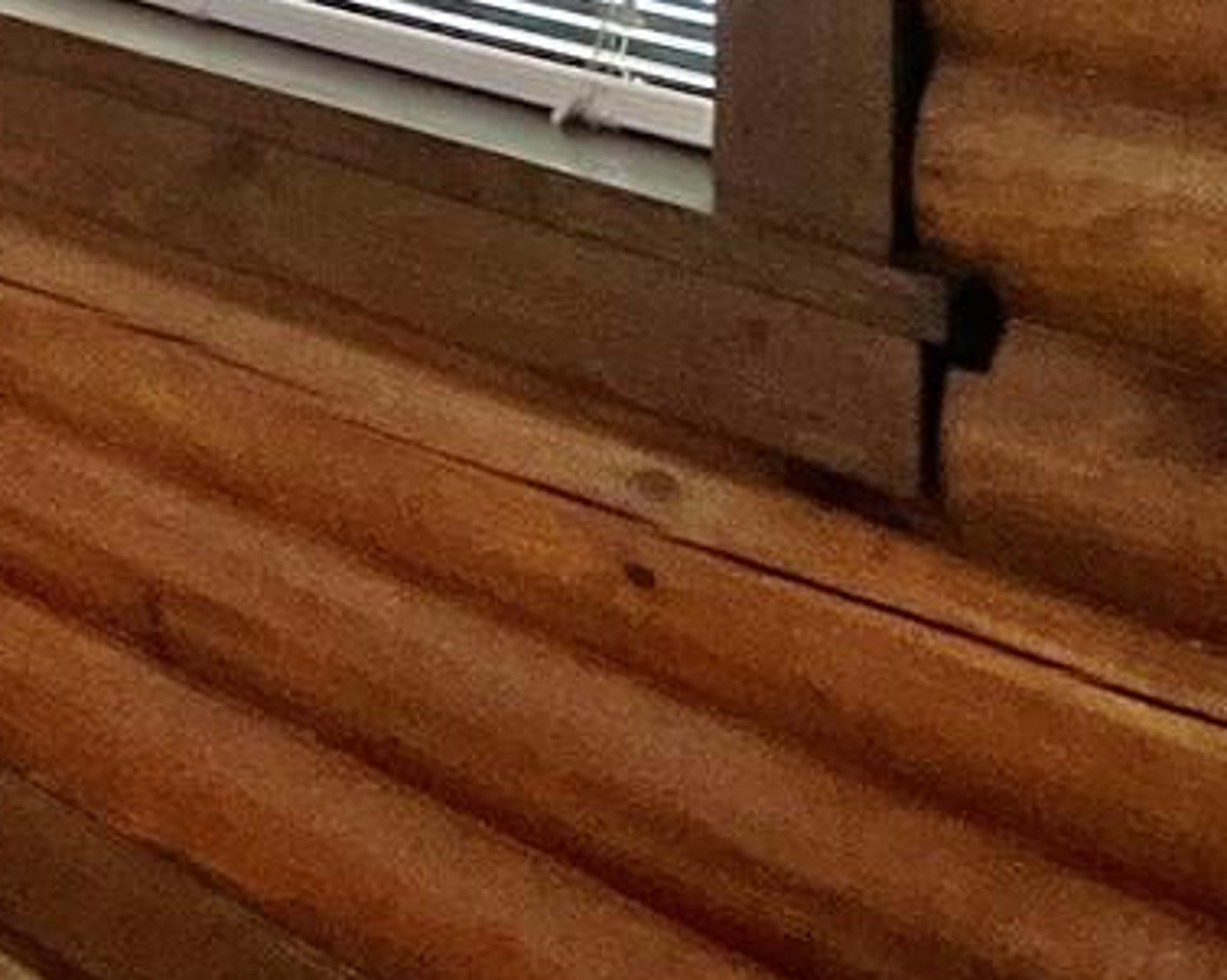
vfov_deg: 18.5
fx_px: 2504
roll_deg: -0.4
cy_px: -648
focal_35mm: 69
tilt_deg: +0.0
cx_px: -882
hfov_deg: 20.7
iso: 1000
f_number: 1.8
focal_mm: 1.57
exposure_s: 1/52
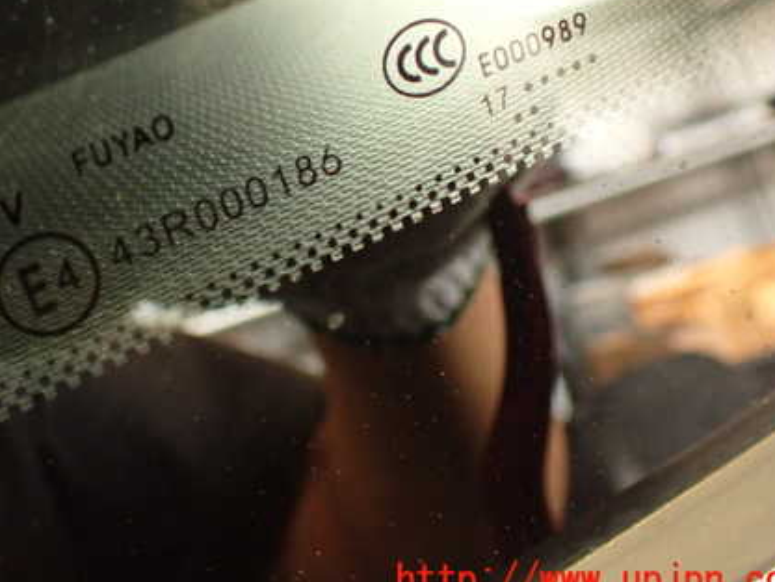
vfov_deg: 31.2
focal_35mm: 46
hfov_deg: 40.7
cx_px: 258
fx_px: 1030
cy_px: 186
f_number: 2.4
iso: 640
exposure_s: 1/30
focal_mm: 5.79
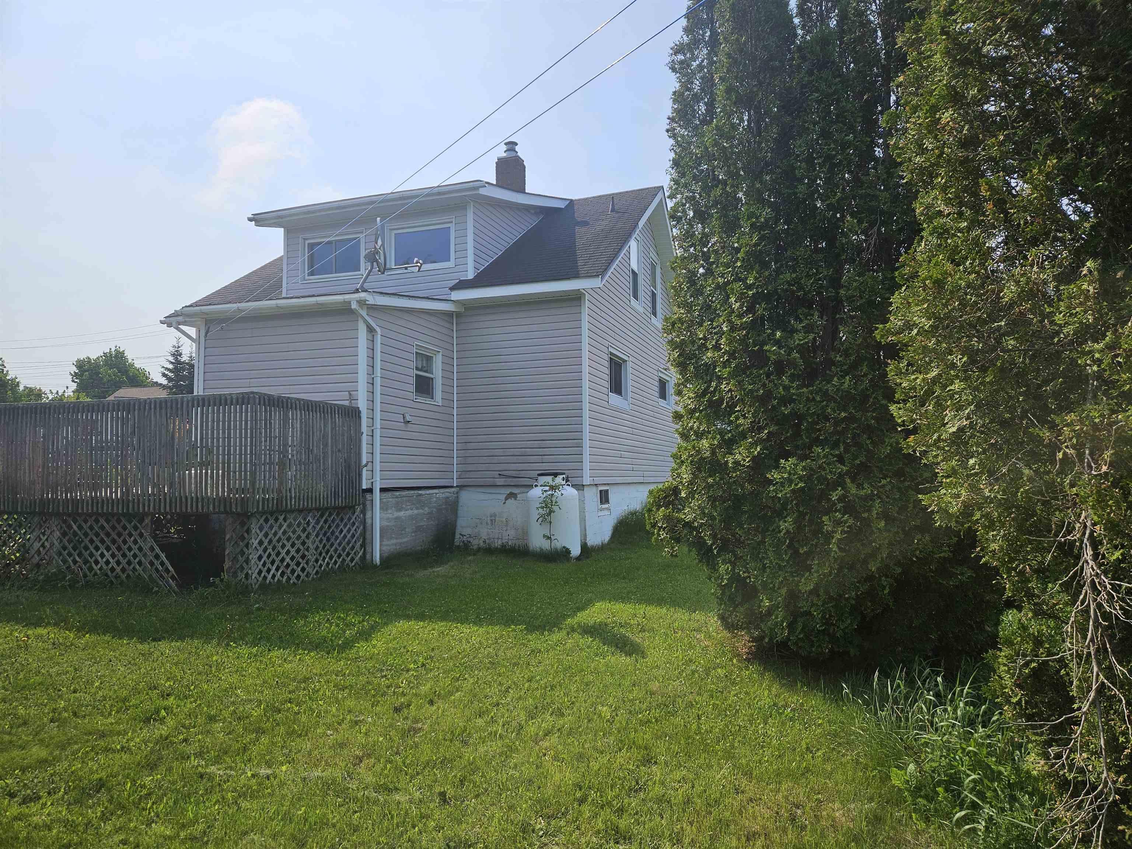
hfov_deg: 73.9
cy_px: 424
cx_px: 566
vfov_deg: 58.9
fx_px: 752
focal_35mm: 23
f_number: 1.8
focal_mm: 5.4
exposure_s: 1/2600
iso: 25
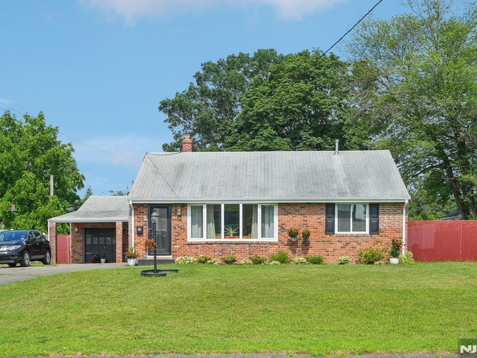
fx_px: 593
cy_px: 180
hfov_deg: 43.8
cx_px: 238
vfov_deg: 33.6
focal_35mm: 43
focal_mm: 26.5
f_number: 10
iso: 100
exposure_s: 1/200
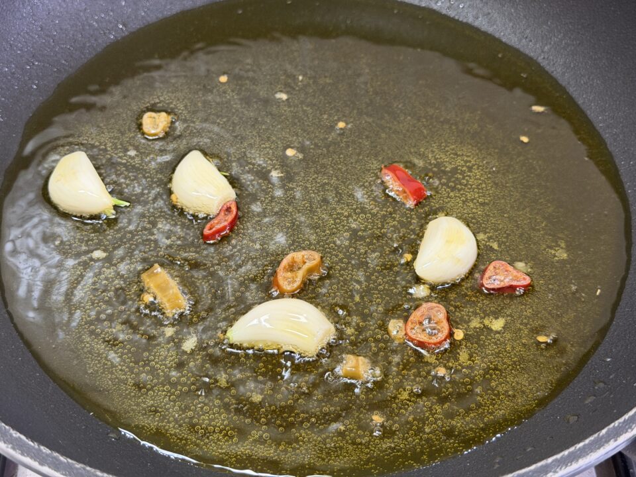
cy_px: 238
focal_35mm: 48
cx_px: 318
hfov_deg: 39.7
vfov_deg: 30.3
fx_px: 882
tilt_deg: -52.0
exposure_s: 1/33
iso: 200
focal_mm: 6.76
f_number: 1.78
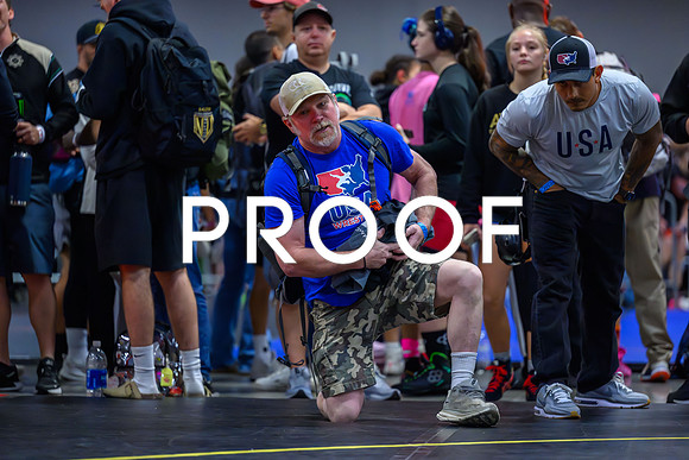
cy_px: 230
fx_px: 2967
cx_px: 344
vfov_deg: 8.9
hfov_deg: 13.2
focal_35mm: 155
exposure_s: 1/800
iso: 18000
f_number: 2.8
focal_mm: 155
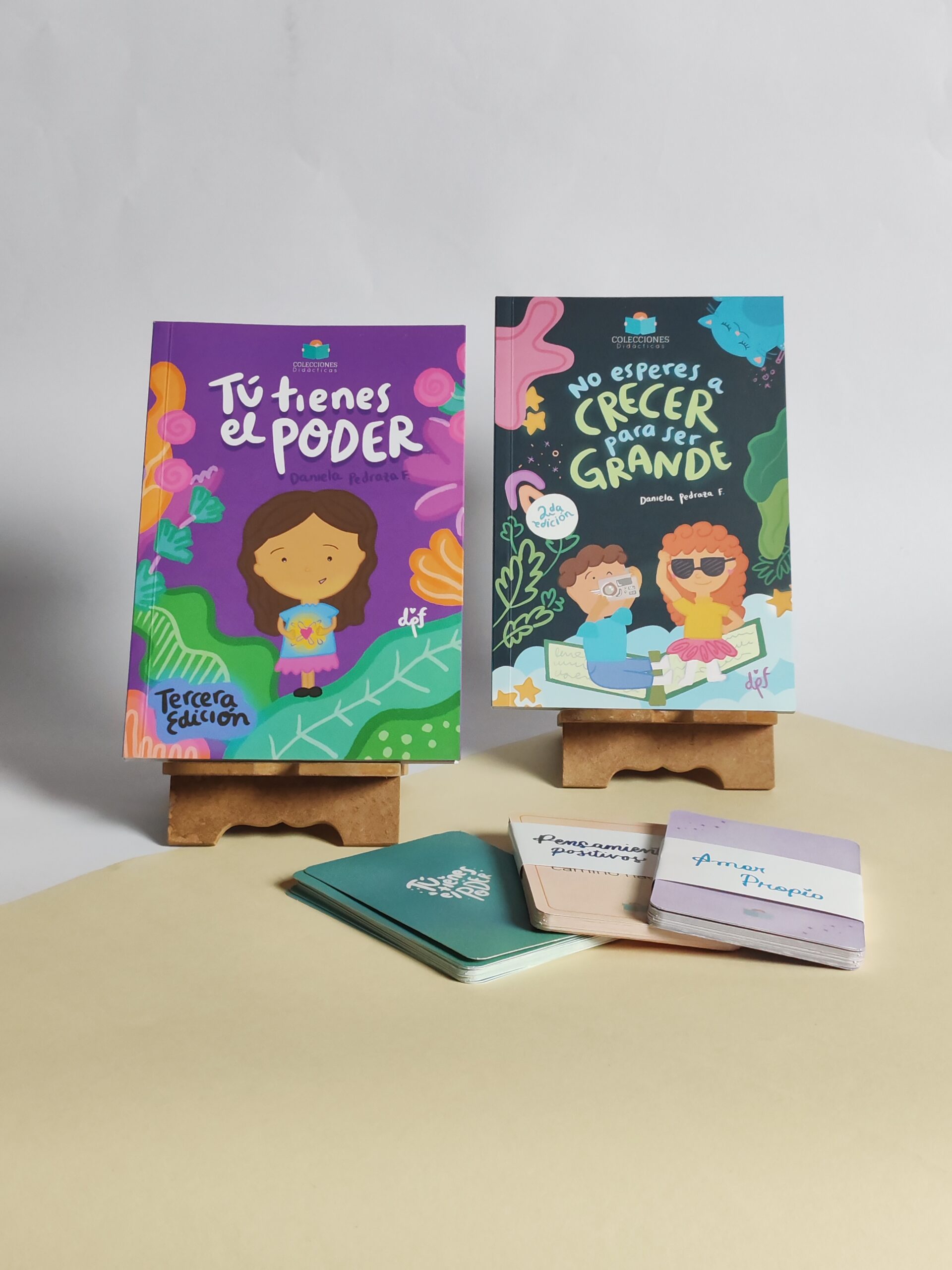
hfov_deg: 27.0
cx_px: 476
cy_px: 635
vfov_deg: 35.5
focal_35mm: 54
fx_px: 1980
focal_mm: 6.12
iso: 1000
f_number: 1.9
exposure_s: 1/100
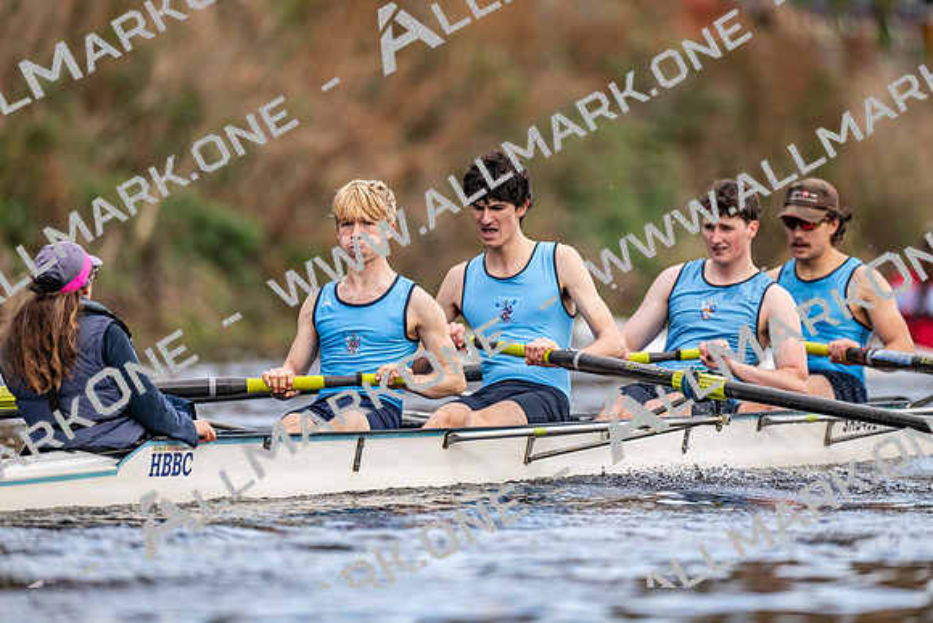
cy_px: 312
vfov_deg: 2.3
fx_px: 15553
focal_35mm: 600
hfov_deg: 3.4
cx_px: 466
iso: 1600
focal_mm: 600
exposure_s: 1/2500
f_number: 4
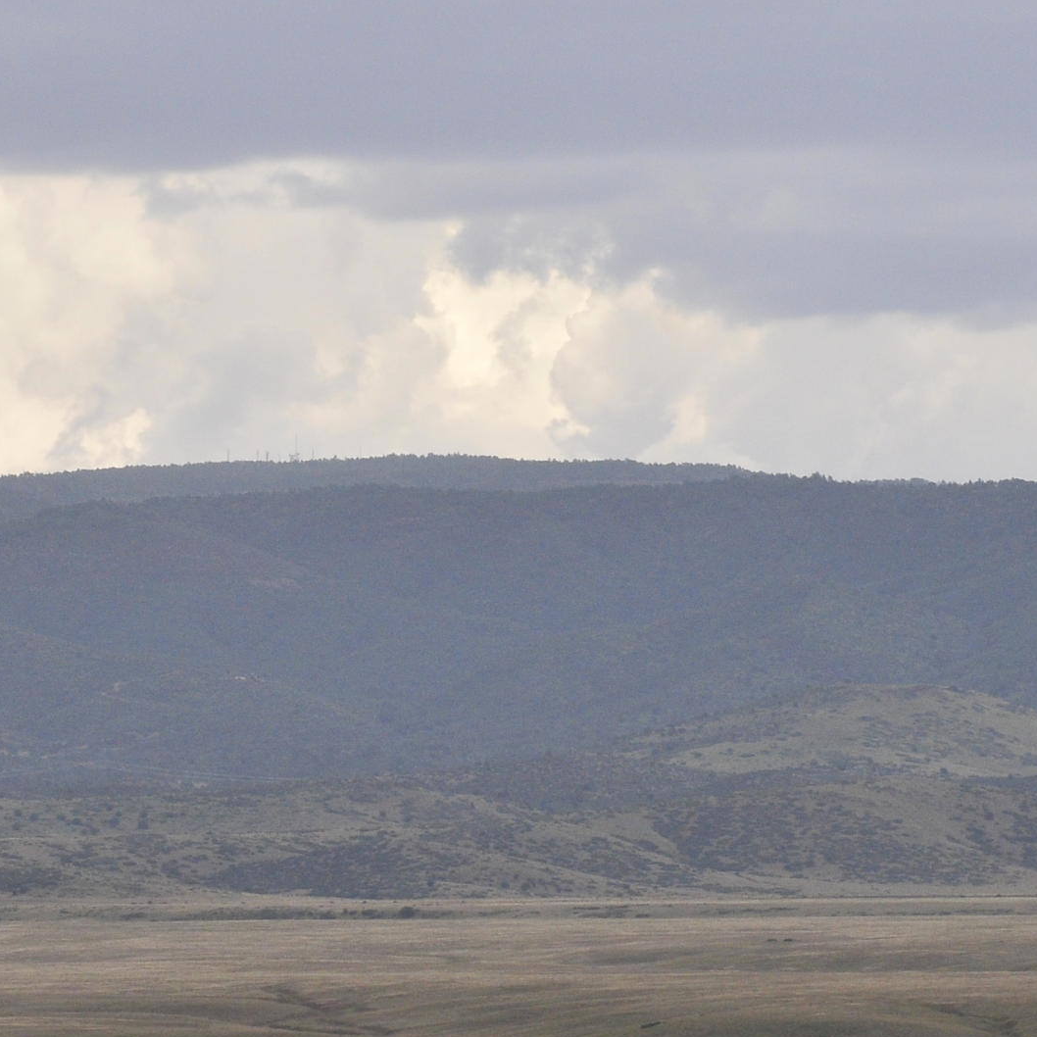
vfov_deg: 4.6
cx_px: 353
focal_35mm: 379
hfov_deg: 4.6
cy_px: 568
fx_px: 12852
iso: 400
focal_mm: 105
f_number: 11
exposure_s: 1/500
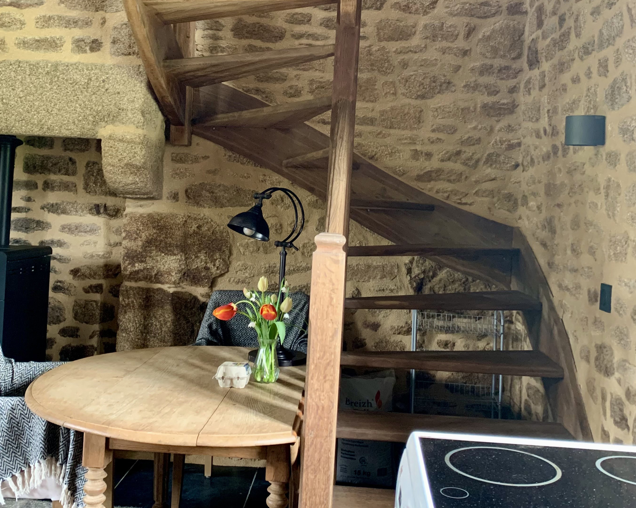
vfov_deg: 38.9
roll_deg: -3.2
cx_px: 299
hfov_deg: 47.9
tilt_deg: +4.3
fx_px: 715
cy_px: 184
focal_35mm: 38
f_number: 1.8
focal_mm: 4.25
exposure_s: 1/47
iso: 400
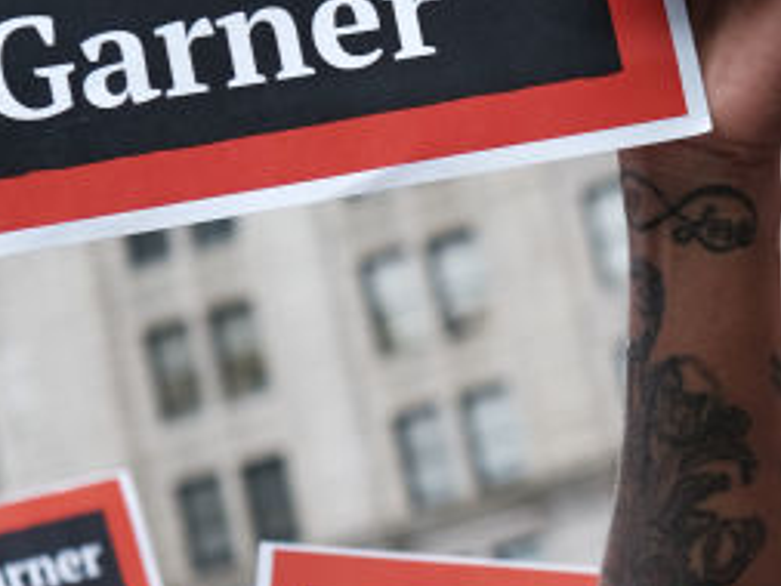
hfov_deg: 9.5
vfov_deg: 7.2
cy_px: 699
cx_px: 781
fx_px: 4650
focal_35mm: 206
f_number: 3.6
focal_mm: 35
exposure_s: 1/160
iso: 80
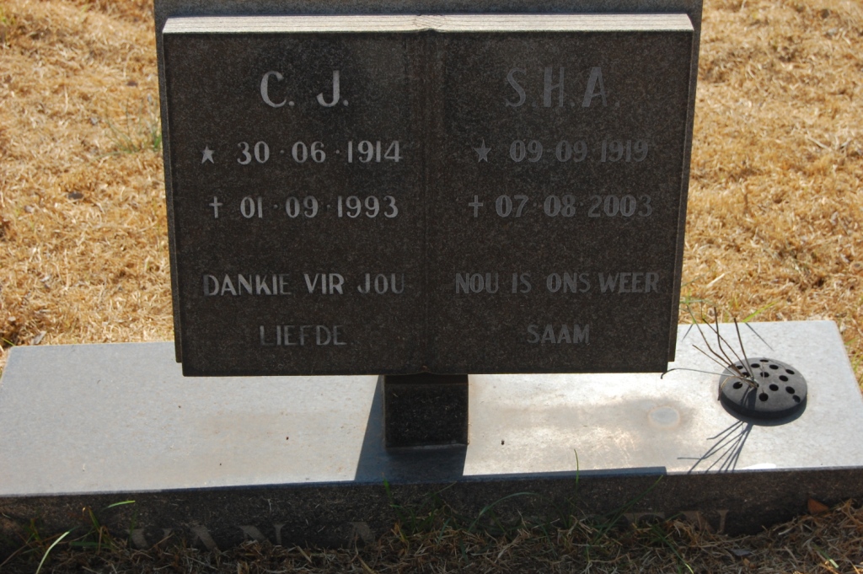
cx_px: 432
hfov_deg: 29.3
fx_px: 1653
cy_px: 287
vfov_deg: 19.7
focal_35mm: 69
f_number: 7.1
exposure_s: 1/640
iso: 400
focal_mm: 46
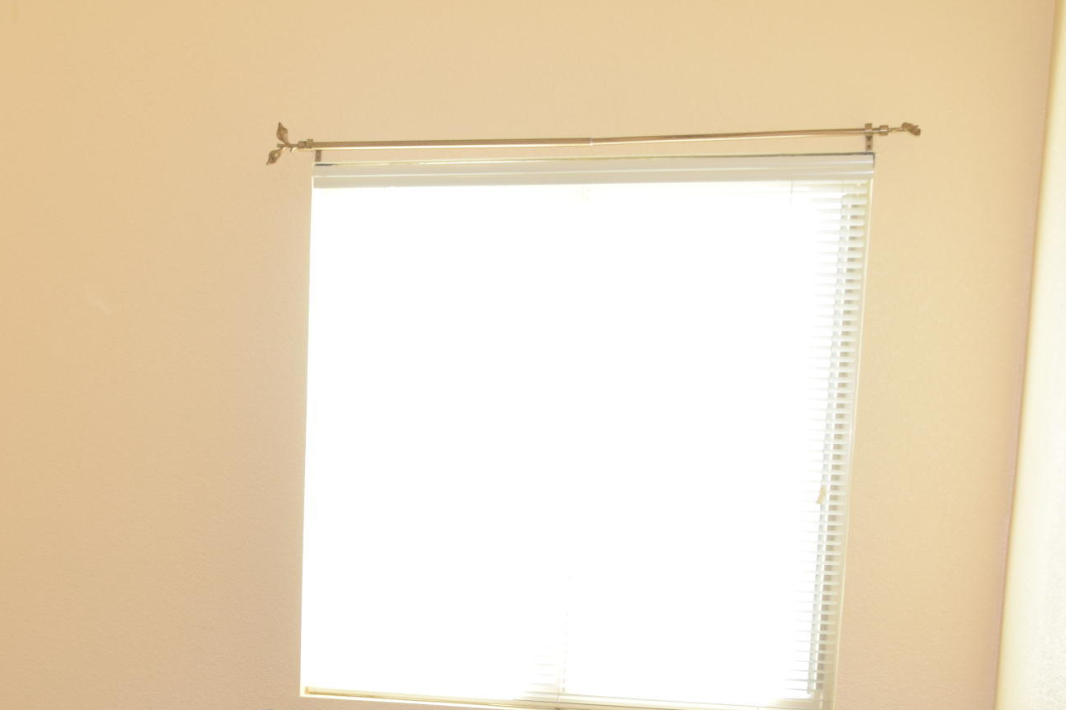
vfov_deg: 20.5
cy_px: 801
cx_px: 233
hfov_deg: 31.2
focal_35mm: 63
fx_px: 1865
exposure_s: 1/100
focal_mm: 18
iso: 800
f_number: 5
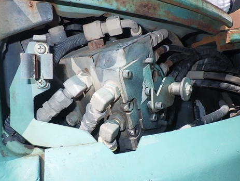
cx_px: 120
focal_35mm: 29
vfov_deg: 48.3
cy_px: 90
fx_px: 201
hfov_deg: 61.6
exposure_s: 1/1250
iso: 250
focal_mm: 5
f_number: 4.2
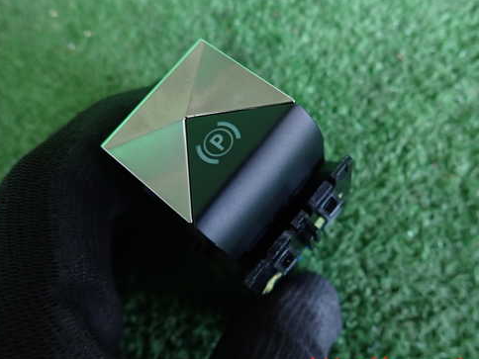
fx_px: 429
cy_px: 157
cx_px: 238
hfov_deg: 58.4
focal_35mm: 31
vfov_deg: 45.3
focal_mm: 4.5
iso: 320
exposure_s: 1/30
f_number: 2
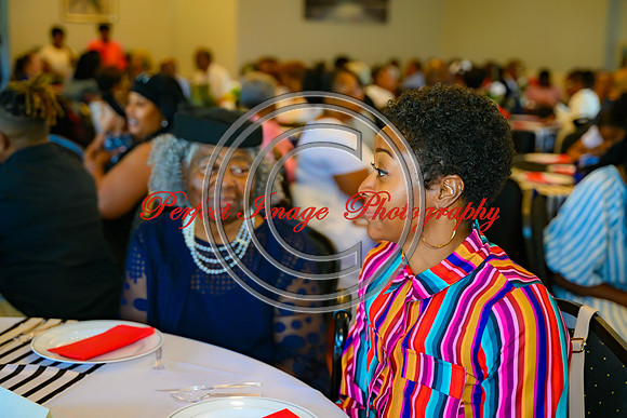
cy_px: 209
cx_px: 314
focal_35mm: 48
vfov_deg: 28.1
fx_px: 836
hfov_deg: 41.1
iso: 80
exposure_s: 1/100
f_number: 2.8
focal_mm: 48
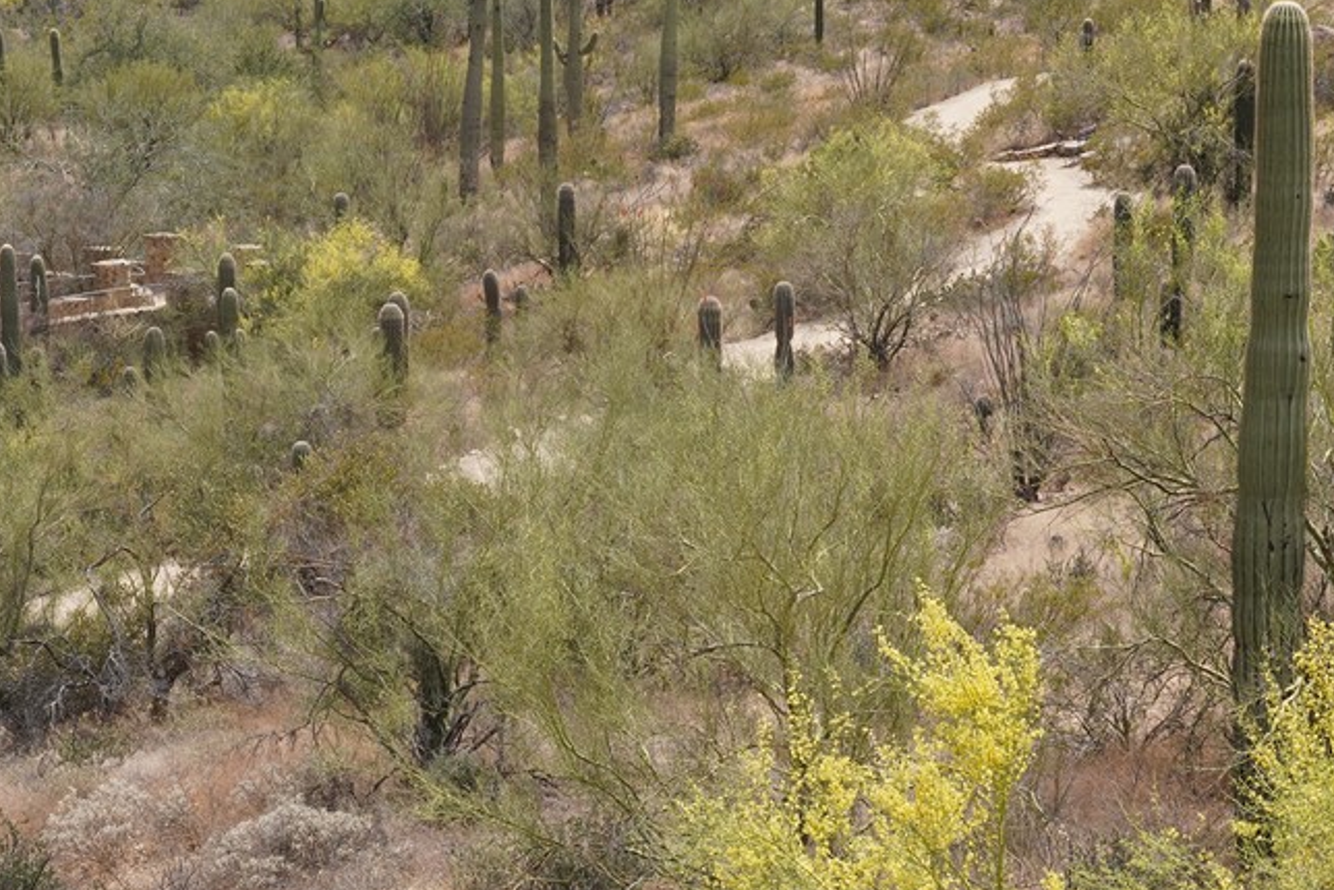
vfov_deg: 11.6
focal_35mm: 118
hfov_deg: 17.3
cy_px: 604
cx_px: 725
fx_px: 4374
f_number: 13
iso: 100
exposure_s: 1/100
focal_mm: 38
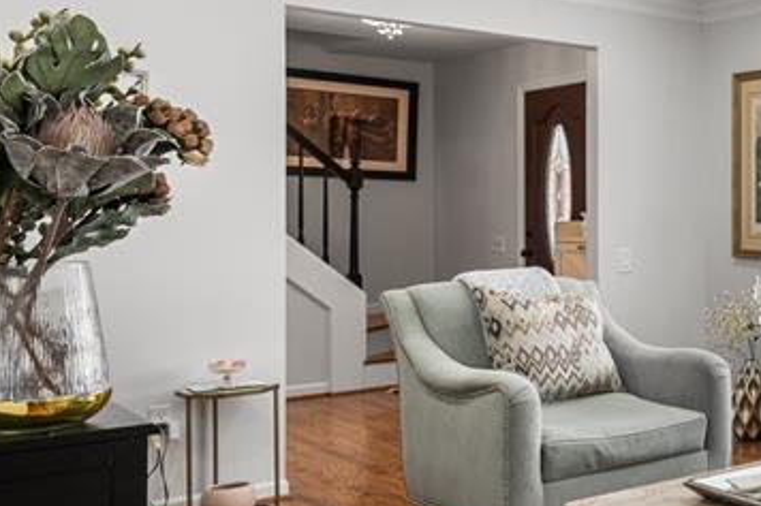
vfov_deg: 28.8
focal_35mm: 46
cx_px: 1005
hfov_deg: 31.9
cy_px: 369
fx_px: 972
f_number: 7.1
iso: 200
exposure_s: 1/8
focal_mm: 16
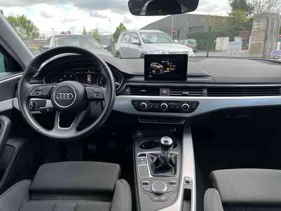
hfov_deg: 67.3
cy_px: 106
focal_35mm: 26
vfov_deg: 53.1
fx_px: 211
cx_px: 140
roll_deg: +0.9
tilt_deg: -17.1
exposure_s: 1/310
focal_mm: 5.7
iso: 50
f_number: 1.5
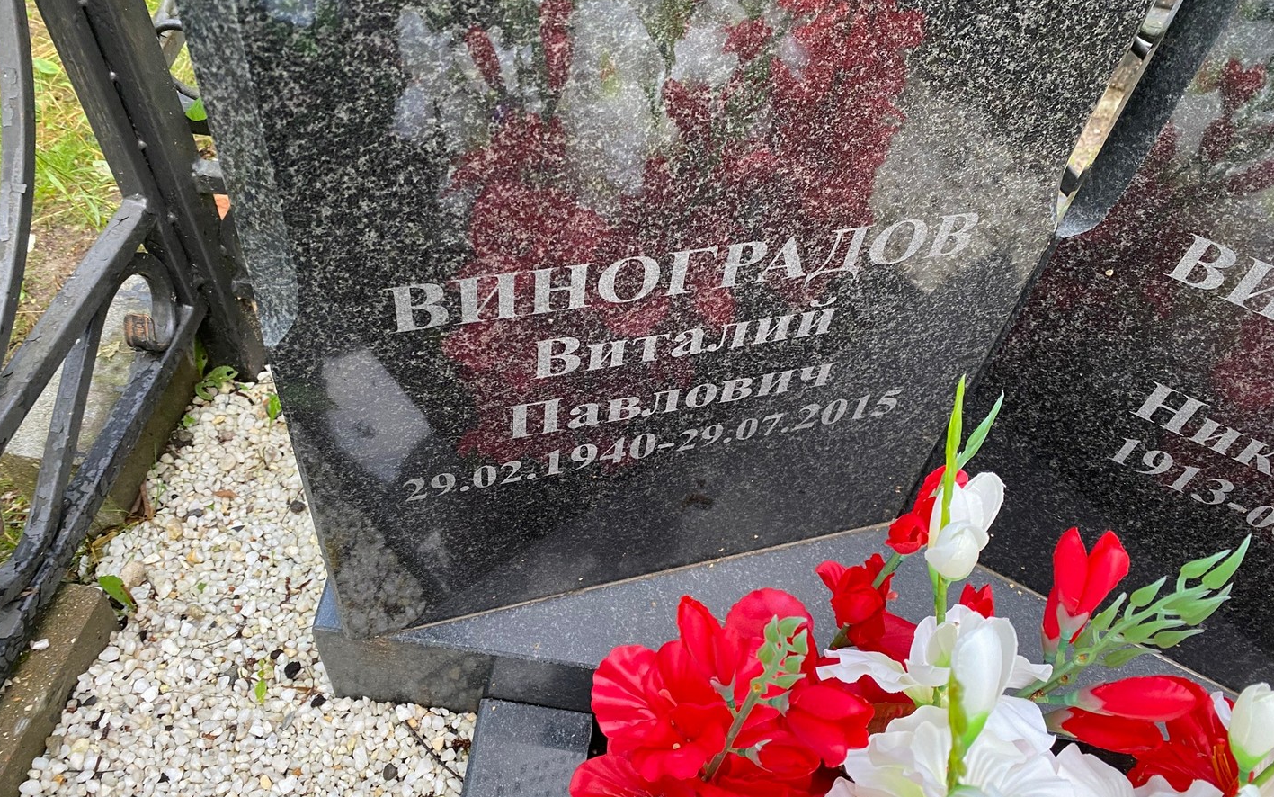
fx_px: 972
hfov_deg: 66.5
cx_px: 628
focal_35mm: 28
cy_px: 411
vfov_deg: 44.5
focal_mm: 4.25
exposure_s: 1/74
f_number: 1.8
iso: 125
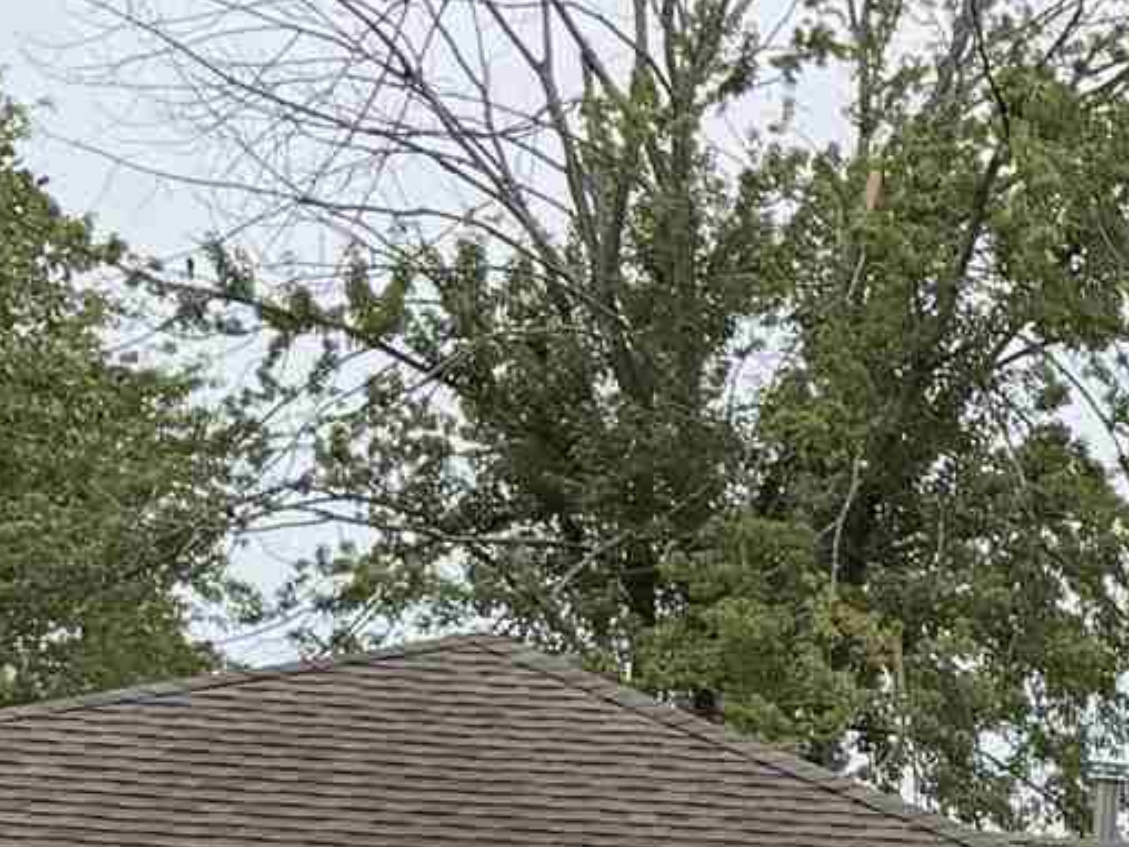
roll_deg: -1.2
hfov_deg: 12.3
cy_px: 1276
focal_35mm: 145
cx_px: 2147
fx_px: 4729
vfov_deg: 9.9
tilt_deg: -1.1
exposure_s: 1/2053
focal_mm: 6.76
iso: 80
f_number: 1.78
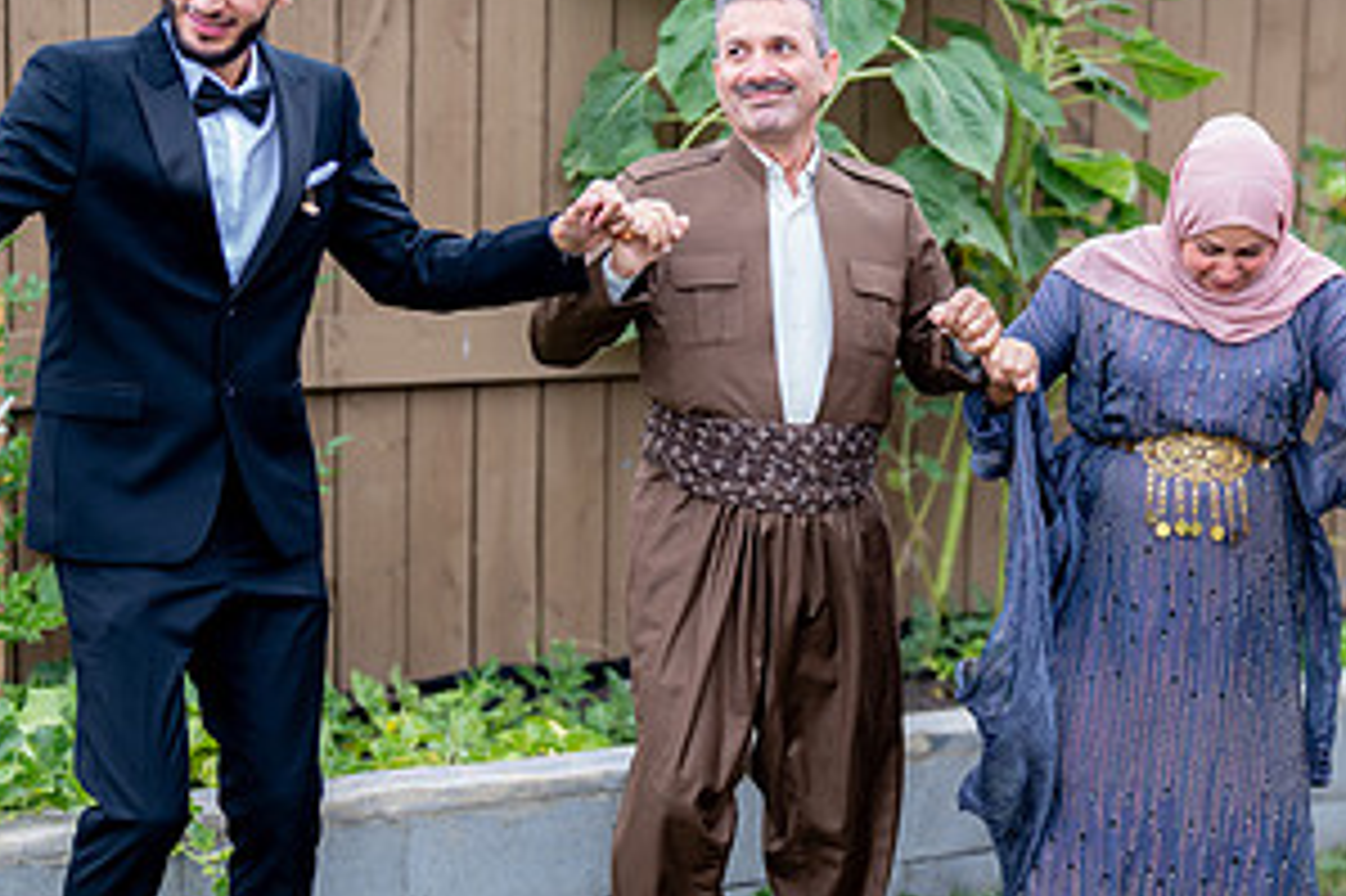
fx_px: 3625
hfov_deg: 21.0
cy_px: 547
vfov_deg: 14.1
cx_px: 842
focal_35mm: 97
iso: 80
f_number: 1.4
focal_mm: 50
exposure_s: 1/800
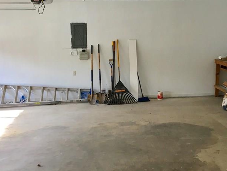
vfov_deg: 29.7
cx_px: 130
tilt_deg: -7.6
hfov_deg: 38.8
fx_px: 321
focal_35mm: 49
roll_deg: +0.3
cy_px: 77
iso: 50
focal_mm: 4.15
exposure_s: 1/30
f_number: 2.2
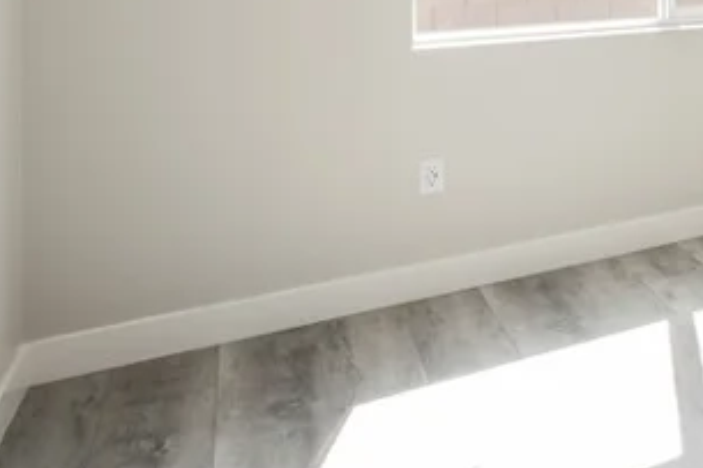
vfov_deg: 25.9
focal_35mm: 47
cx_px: 1000
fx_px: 917
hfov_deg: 29.5
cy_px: -77
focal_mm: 14
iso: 400
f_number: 5.6
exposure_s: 1/2000
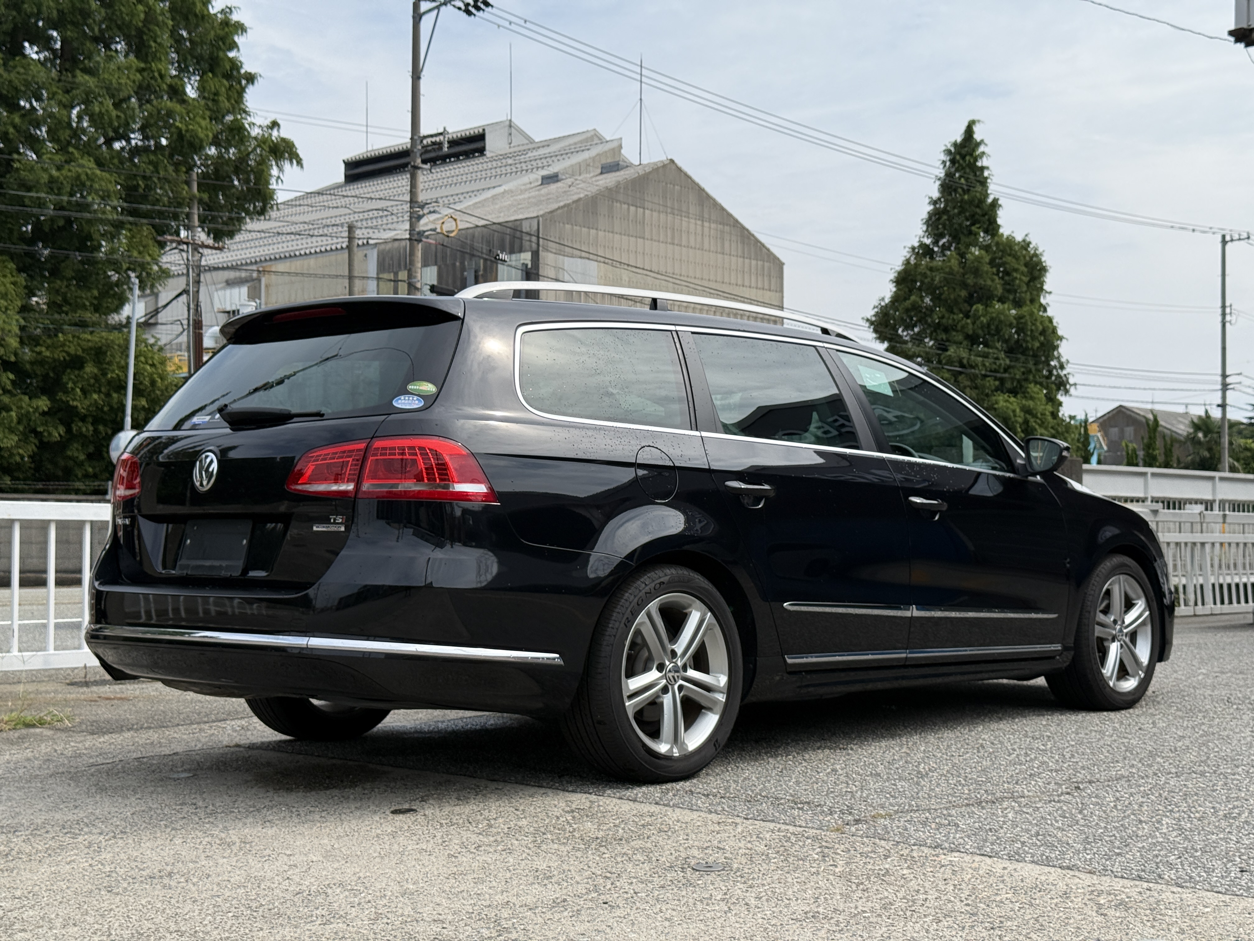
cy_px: 470
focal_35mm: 48
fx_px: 1739
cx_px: 627
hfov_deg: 39.7
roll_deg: -0.6
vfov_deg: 30.3
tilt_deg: +2.2
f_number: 1.78
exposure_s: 1/4329
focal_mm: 6.76
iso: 80
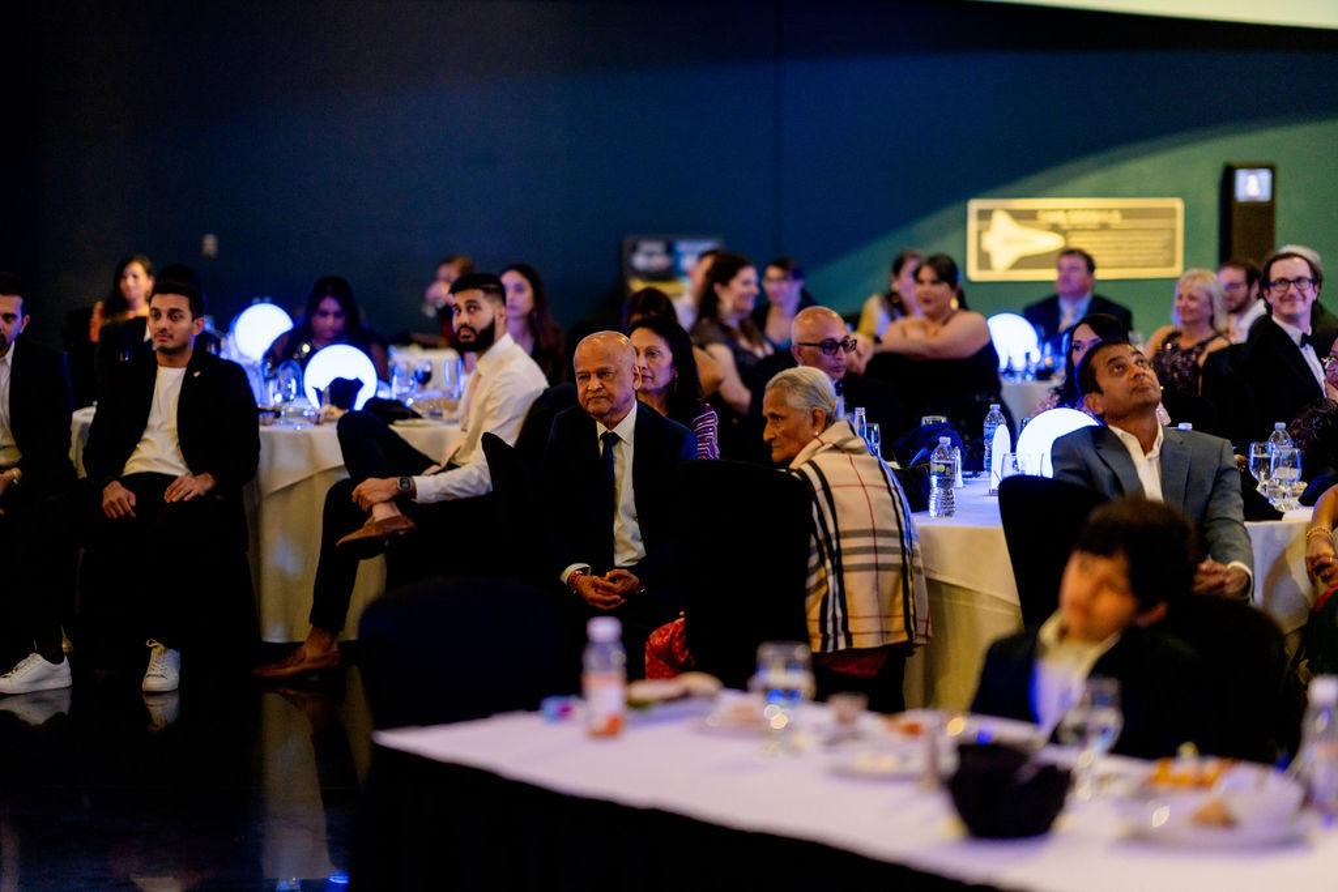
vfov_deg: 16.1
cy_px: 446
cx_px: 669
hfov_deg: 23.9
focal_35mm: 85
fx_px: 3159
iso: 1250
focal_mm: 85
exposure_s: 1/80
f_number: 1.4
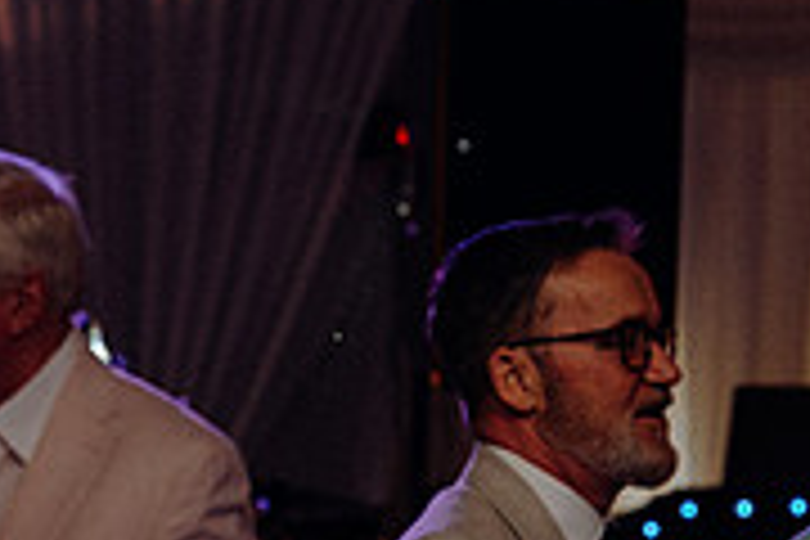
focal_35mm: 193
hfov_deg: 10.5
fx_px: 4342
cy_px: 659
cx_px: 855
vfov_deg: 7.1
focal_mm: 60
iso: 2500
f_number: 3.5
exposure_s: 1/200
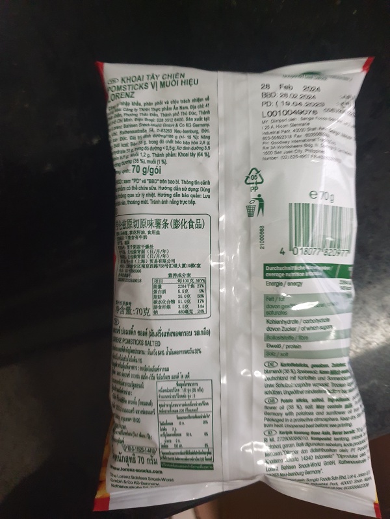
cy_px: 260
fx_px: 391
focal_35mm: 26
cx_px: 195
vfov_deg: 67.3
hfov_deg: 53.1
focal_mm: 4.3
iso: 250
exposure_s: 1/15
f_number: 1.5
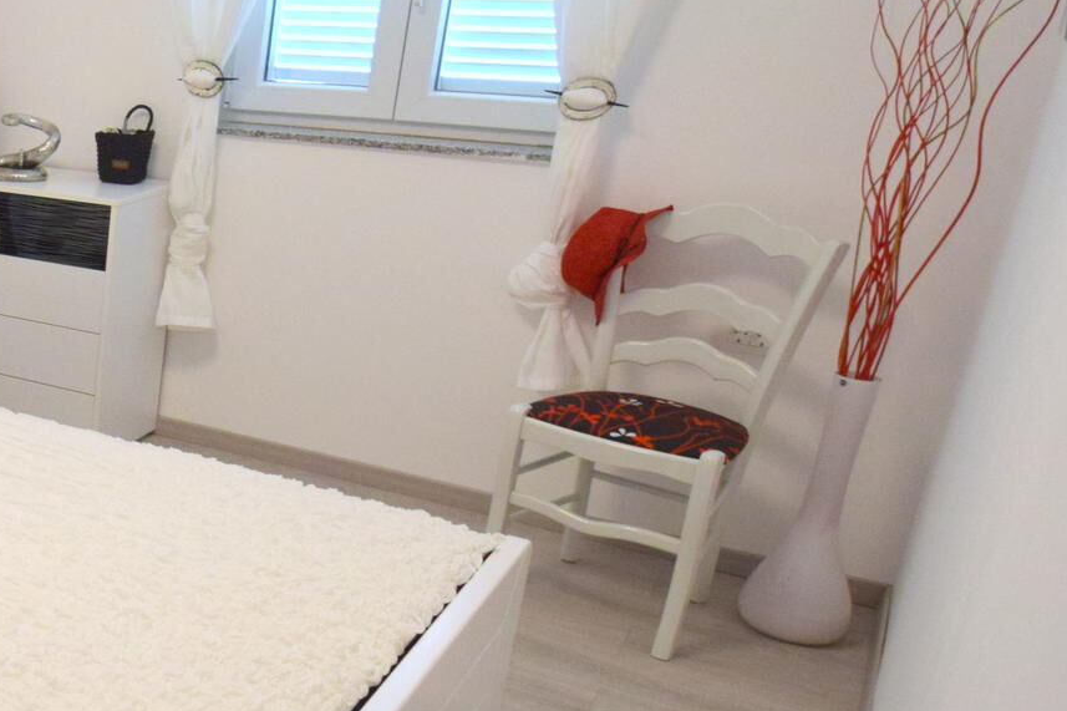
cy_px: 365
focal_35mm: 42
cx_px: -237
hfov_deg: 35.6
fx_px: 1245
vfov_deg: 31.9
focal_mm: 10
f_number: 3.5
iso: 900
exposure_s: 1/60
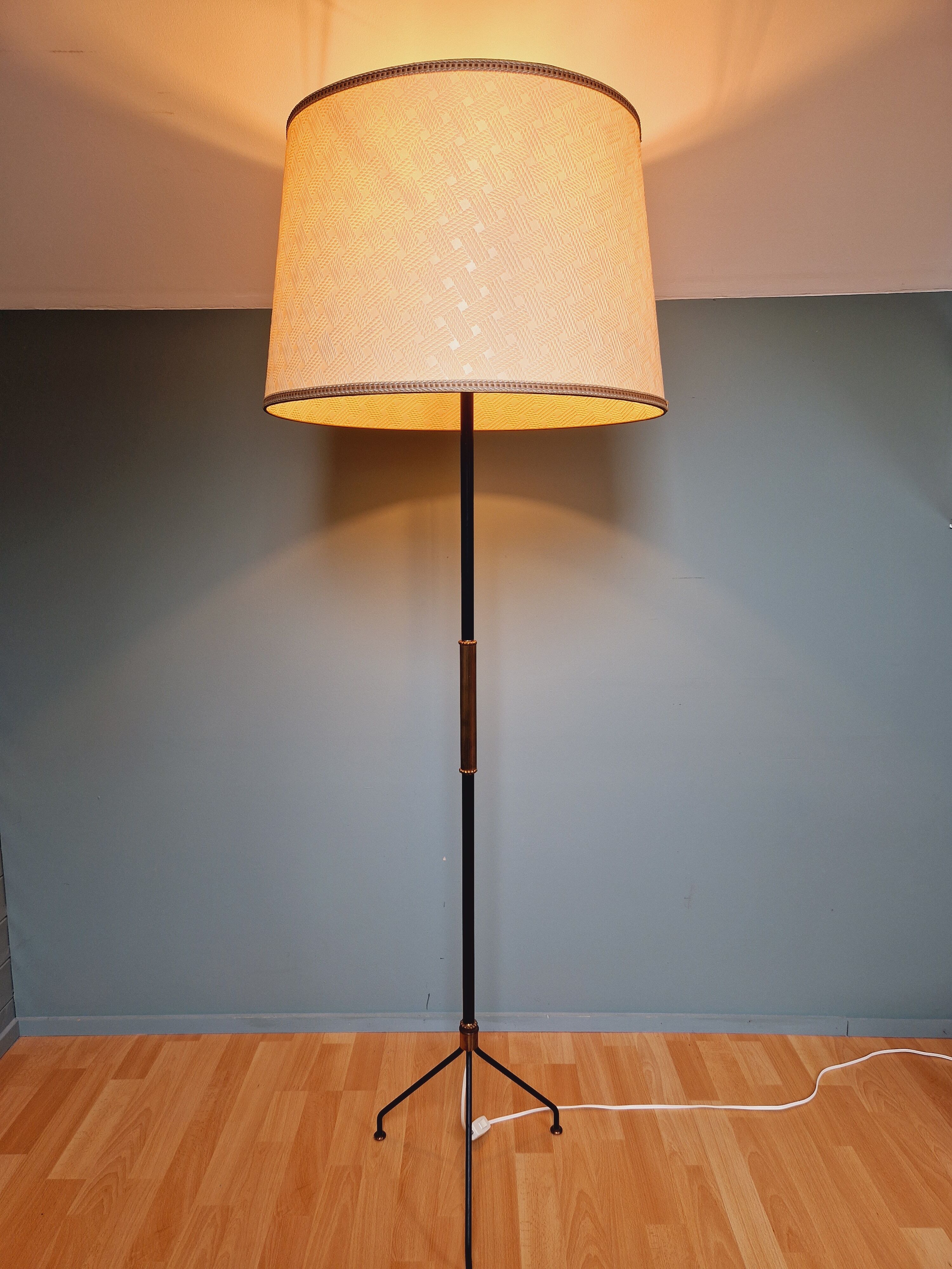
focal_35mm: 23
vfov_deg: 73.9
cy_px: 634
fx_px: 843
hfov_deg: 58.9
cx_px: 476
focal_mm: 5.4
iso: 50
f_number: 1.8
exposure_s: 1/100
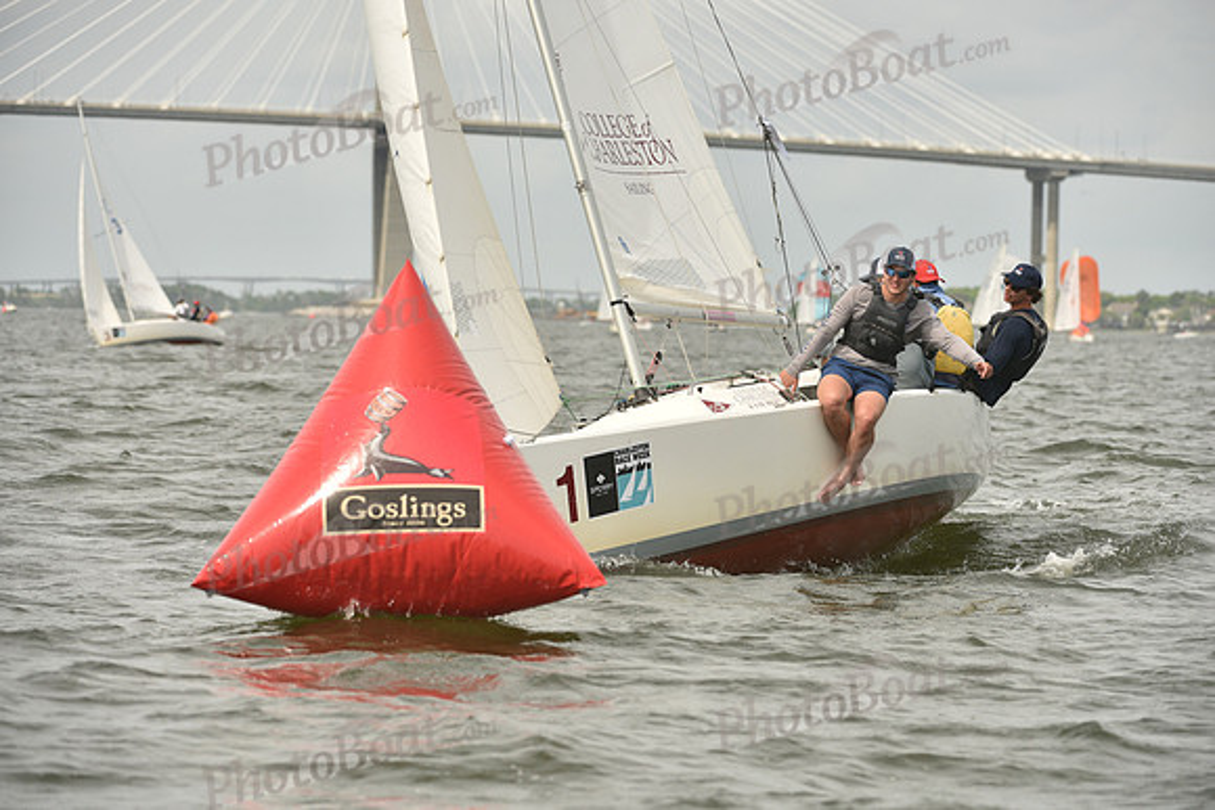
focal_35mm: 200
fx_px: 6751
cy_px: 405
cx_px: 608
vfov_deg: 6.9
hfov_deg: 10.3
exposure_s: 1/1600
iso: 320
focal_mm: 200
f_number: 5.6
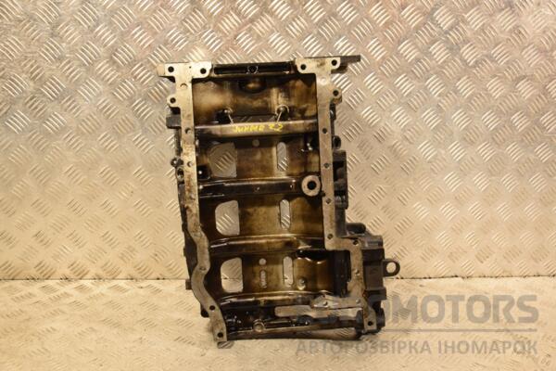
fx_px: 649
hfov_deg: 46.4
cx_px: 278
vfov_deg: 31.9
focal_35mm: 42
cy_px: 186
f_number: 5.6
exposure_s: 1/125
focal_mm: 28
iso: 800
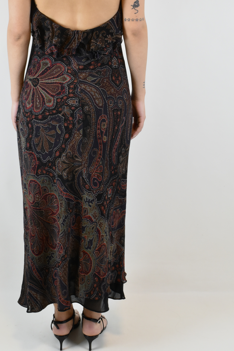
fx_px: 563
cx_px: 75
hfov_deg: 23.3
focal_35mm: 58
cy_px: 113
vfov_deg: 34.3
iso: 1600
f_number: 16
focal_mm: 25
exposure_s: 1/20
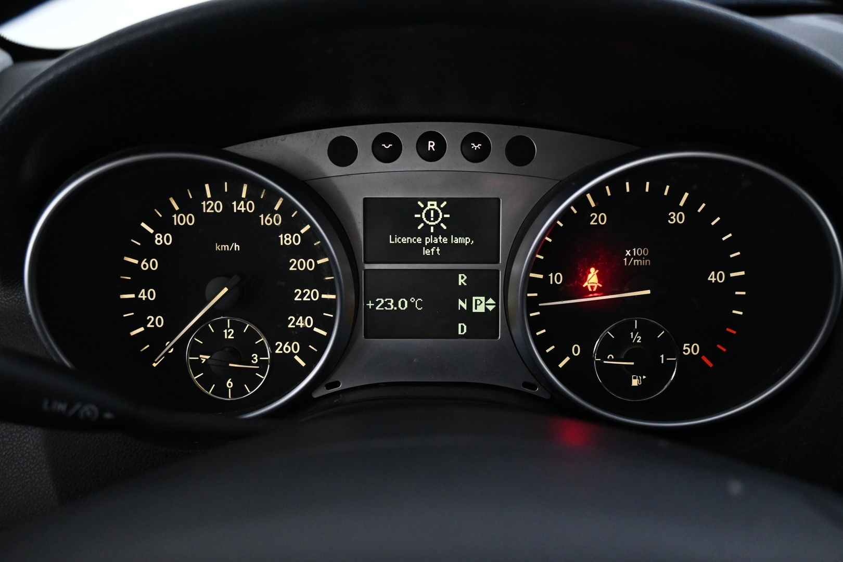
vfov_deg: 40.8
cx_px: 422
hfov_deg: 58.3
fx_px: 755
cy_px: 281
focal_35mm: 32
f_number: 4
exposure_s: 1/30
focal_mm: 21.5
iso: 4000
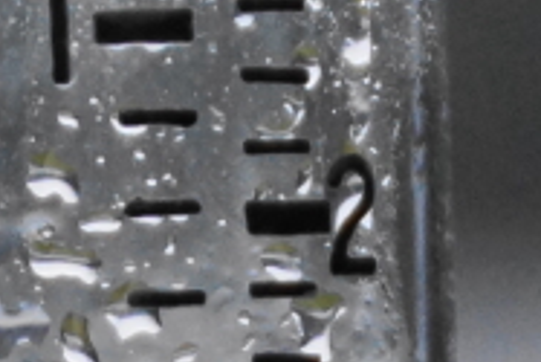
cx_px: 71
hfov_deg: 3.4
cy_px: 770
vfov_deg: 2.3
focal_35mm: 601
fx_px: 9033
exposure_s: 1/125
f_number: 5.6
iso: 640
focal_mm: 75
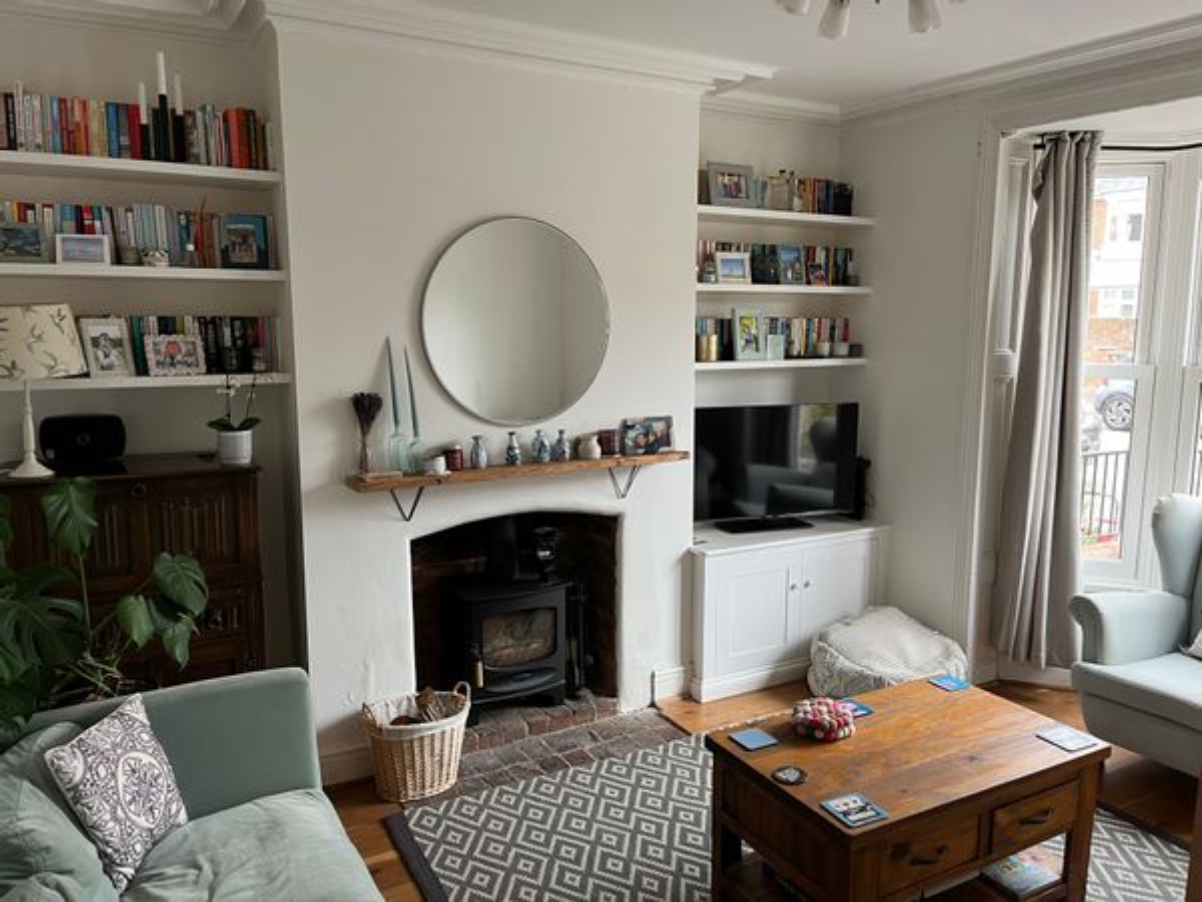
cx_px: 601
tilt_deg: -9.4
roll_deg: -0.3
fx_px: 903
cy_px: 451
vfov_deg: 53.1
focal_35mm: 26
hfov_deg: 67.3
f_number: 1.6
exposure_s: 1/60
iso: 125
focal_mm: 5.1
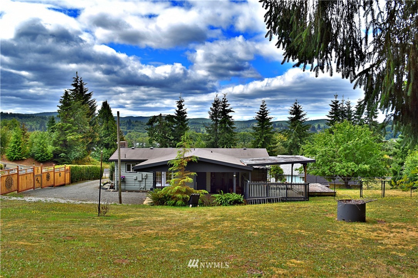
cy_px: 139
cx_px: 209
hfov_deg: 57.2
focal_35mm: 33
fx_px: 383
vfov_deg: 40.0
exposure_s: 1/400
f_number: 10
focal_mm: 22
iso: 200
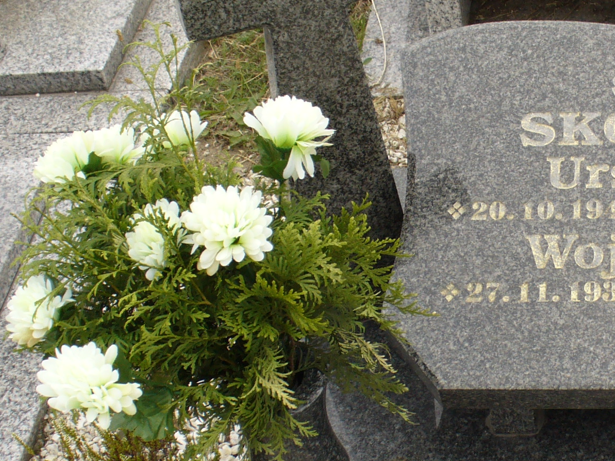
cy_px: 292
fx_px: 1457
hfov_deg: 23.2
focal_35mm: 82
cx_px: 565
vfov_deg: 18.0
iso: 80
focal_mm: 6.1
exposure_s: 1/125
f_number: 5.6
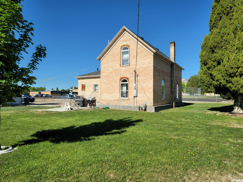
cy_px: 91
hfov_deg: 69.4
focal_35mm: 25
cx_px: 122
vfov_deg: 54.9
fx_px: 175
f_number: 1.8
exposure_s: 1/1163
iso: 20
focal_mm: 7
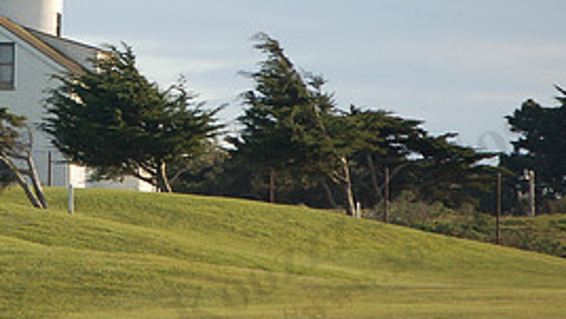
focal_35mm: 679
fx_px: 10195
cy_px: 40
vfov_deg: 1.8
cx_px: 112
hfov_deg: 3.2
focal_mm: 200
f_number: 5.6
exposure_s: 1/250
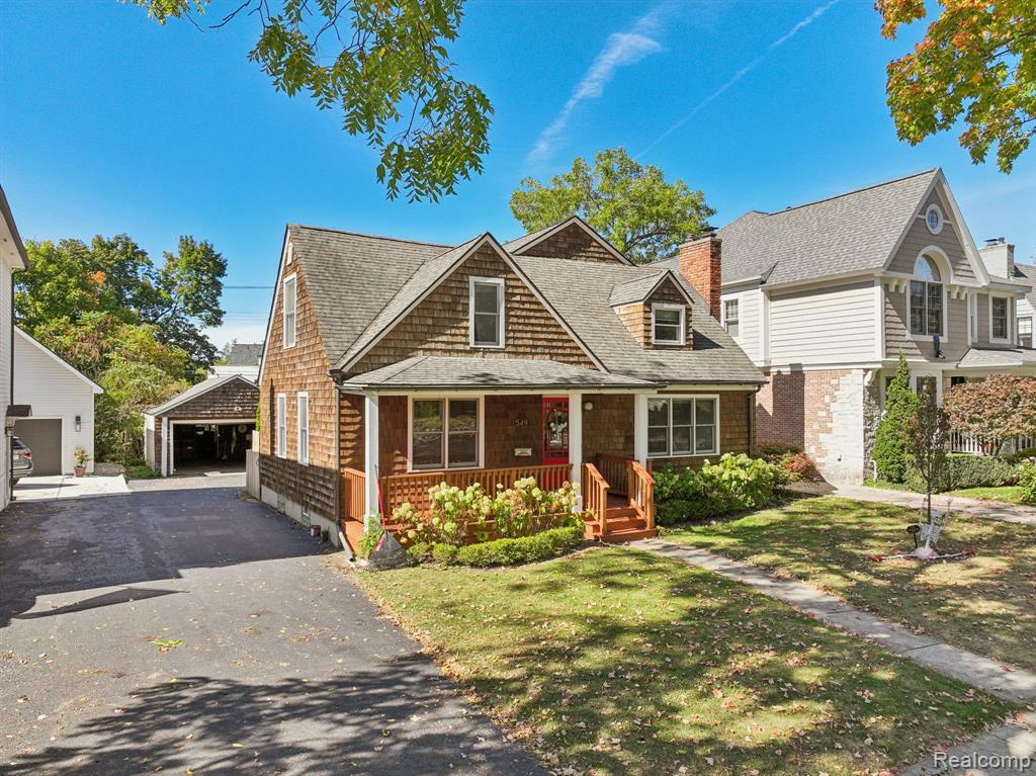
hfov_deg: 71.6
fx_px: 718
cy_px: 388
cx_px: 518
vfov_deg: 56.8
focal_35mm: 24
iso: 150
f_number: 2.8
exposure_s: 1/1250
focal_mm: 12.3
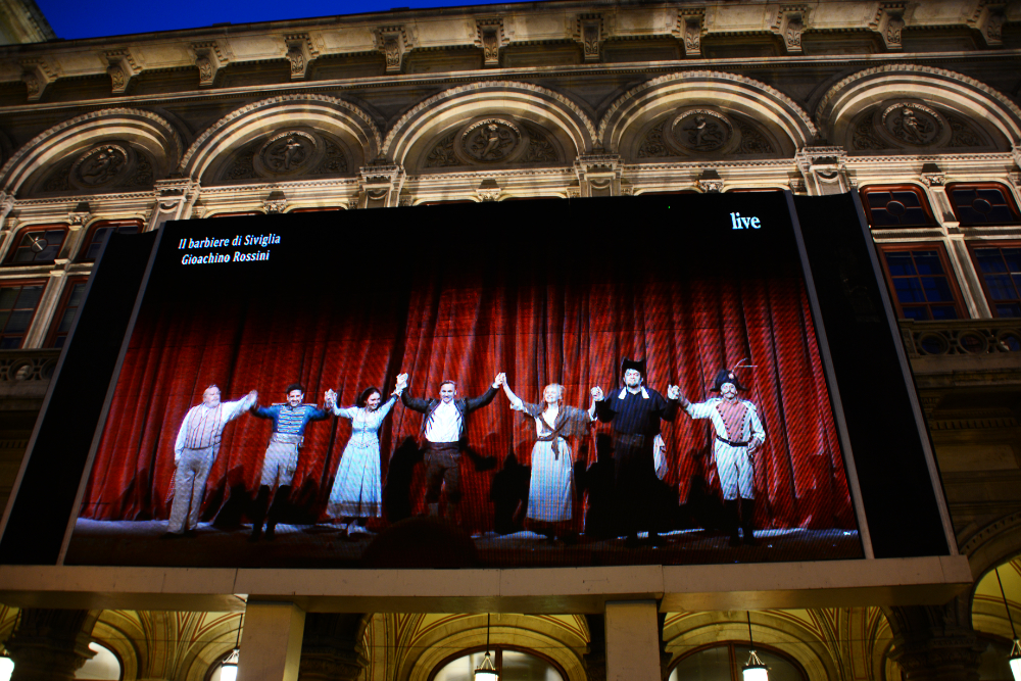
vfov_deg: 46.4
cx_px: 510
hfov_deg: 65.5
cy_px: 340
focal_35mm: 28
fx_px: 794
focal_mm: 28
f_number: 3.5
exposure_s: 1/8
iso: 400
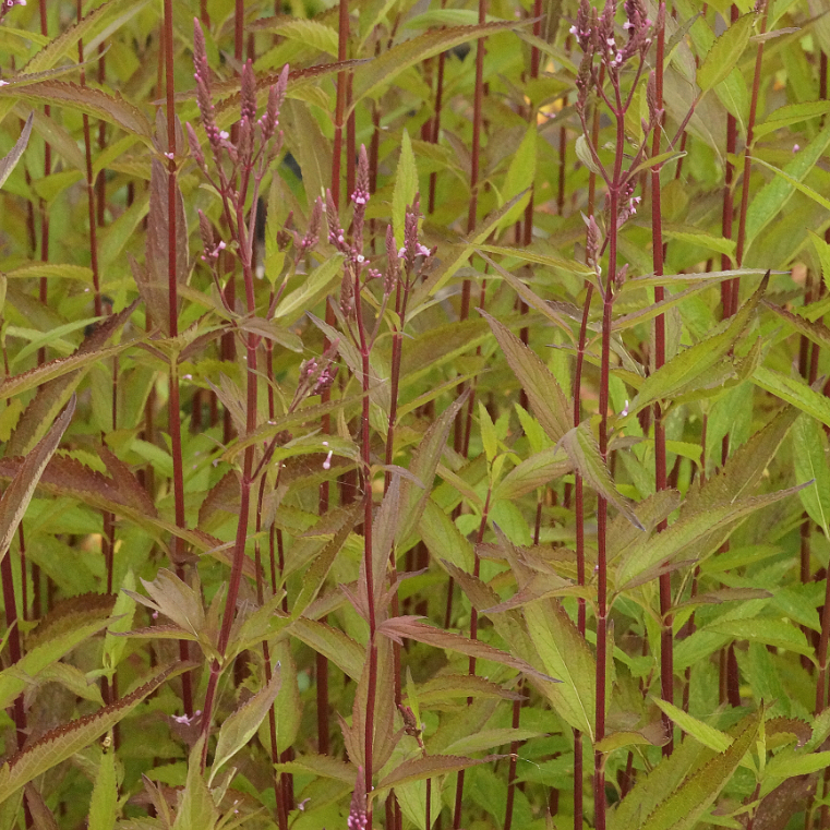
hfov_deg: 8.7
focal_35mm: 201
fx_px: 5453
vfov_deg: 8.7
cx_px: 341
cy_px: 426
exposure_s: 1/160
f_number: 13
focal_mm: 100
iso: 2500
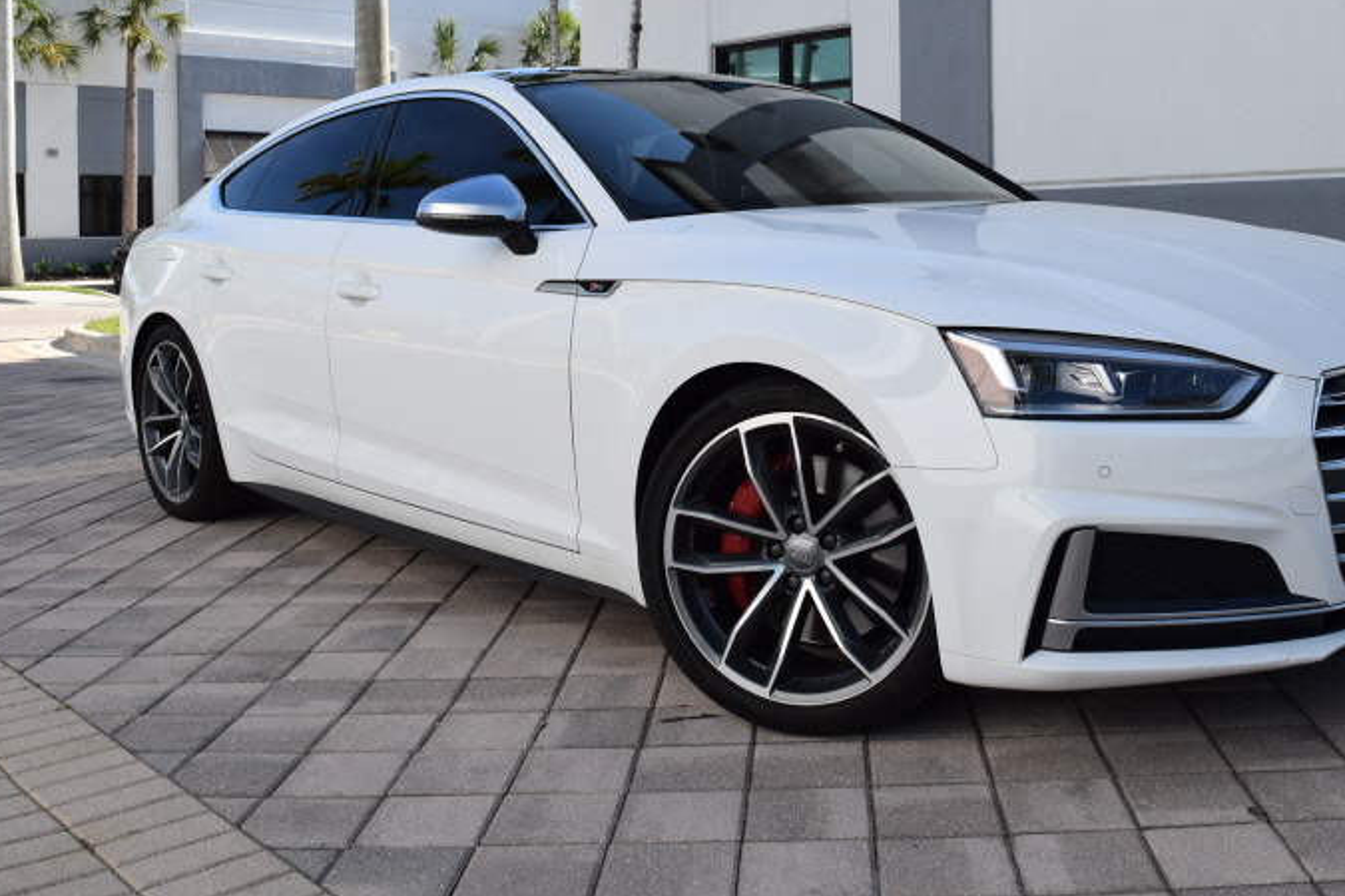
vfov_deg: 34.6
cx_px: 795
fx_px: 1420
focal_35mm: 38
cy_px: 272
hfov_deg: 50.4
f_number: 10
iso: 200
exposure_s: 1/400
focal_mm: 18
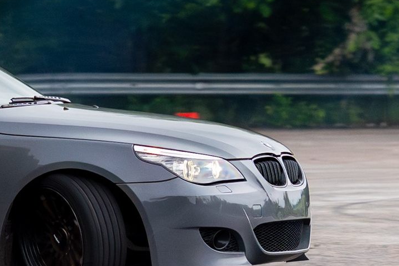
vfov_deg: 2.3
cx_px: -61
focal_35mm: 602
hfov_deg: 3.4
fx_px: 6673
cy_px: 122
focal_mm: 85
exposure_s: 1/200
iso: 640
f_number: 3.5
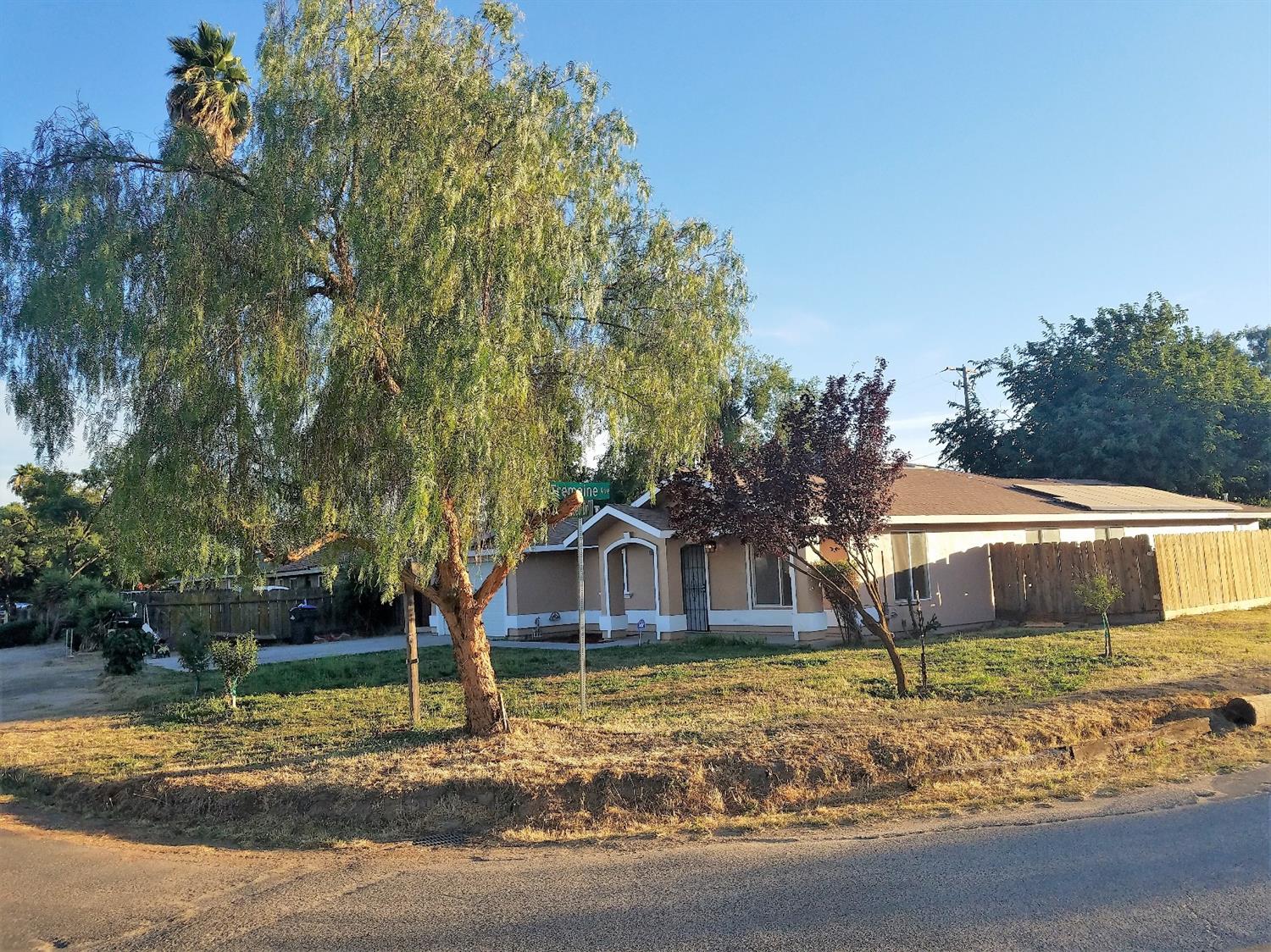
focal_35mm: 26
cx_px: 636
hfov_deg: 67.3
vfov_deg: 53.0
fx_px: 954
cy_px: 476
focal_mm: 4.2
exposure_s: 1/936
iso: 50
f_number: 1.7
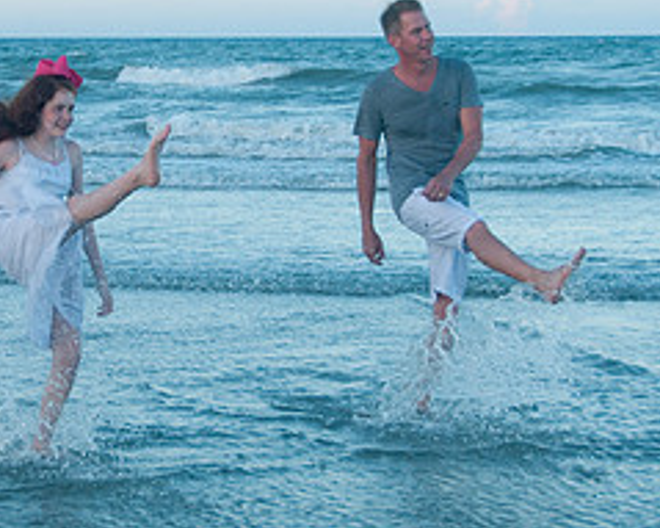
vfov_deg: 12.5
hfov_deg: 15.5
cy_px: 181
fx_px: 2402
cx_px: 135
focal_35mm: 123
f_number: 5
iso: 100
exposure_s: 1/200
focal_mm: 36
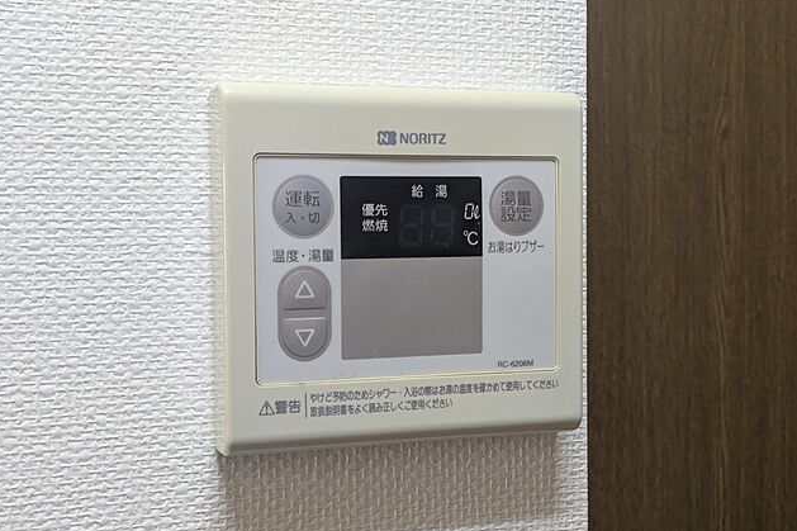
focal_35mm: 54
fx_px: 1195
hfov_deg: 36.9
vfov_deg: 25.0
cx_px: 400
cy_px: 275
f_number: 1.89
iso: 354
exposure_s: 1/120
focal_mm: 5.43
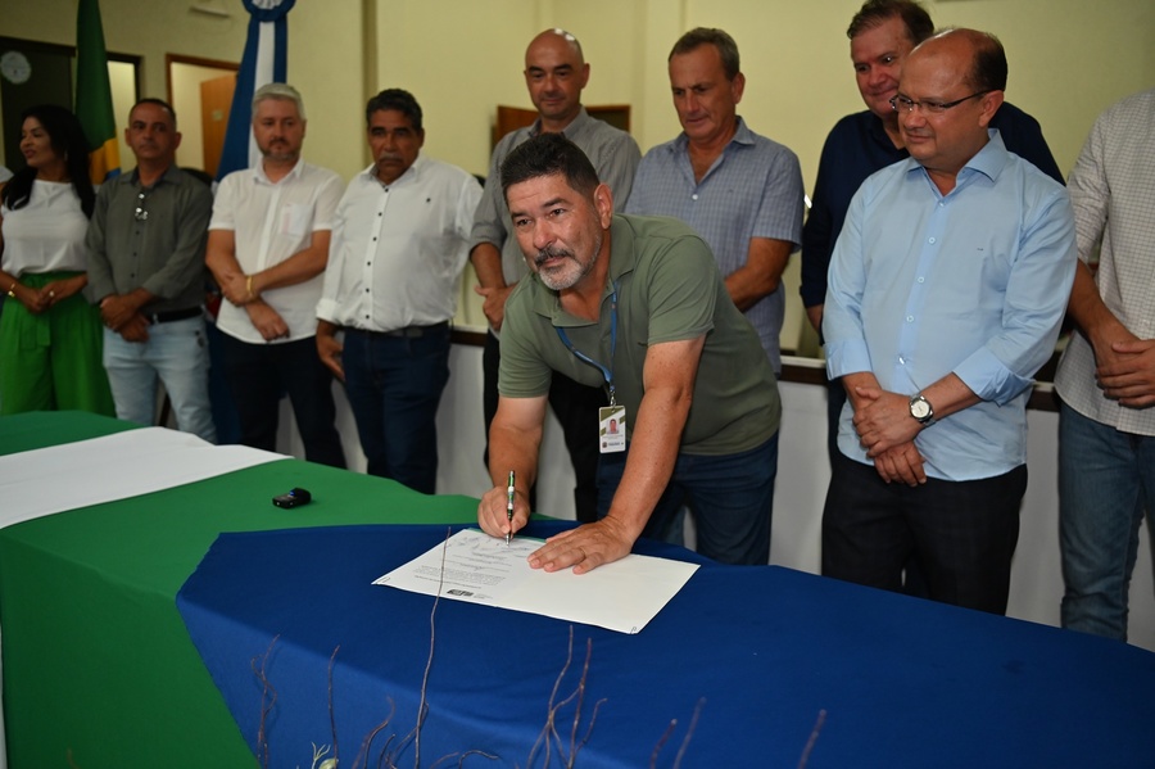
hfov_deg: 58.7
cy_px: 384
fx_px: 1026
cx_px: 578
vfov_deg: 41.1
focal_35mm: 32
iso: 1250
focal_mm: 32
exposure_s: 1/200
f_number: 2.8
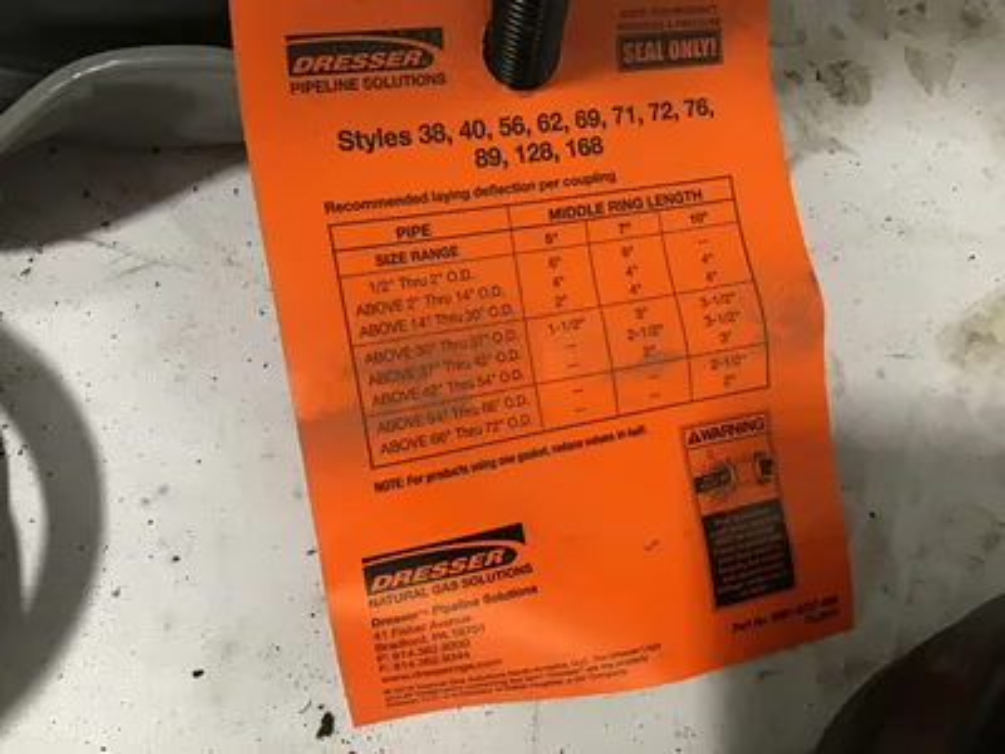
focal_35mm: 31
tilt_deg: -74.4
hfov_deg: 58.4
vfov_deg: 45.4
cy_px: 377
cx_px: 502
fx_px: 900
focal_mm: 3.3
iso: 160
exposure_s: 1/30
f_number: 2.4
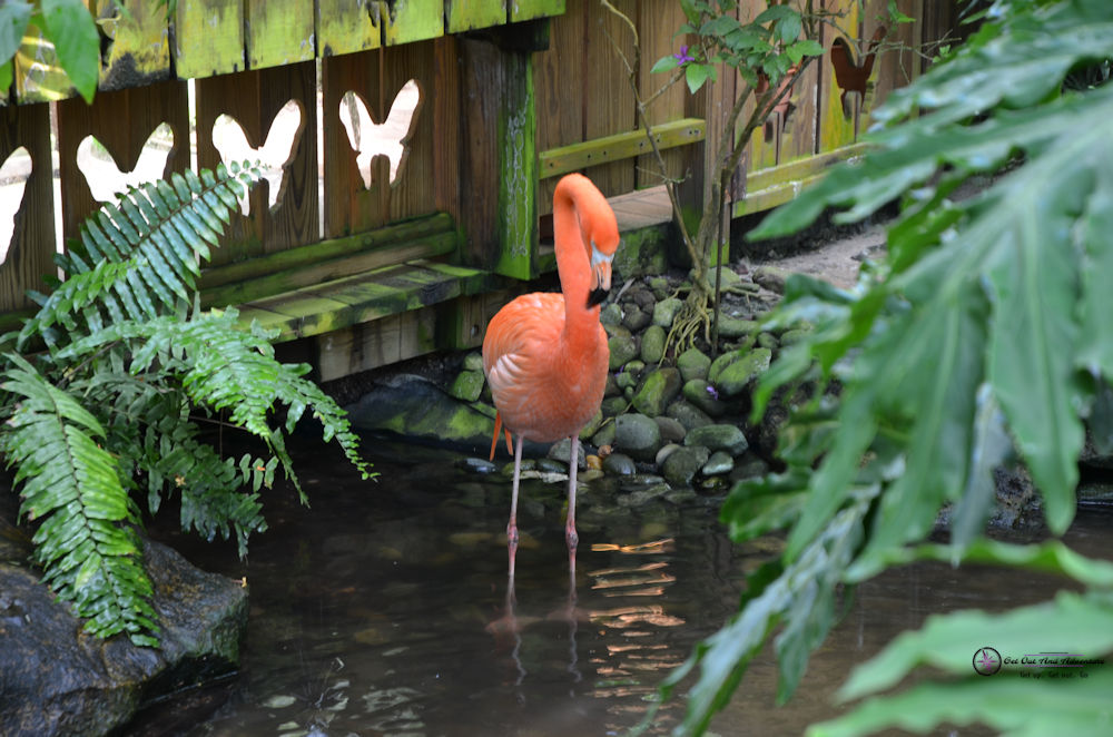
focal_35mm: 93
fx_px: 2869
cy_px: 368
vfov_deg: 14.6
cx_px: 556
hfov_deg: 22.0
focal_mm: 62
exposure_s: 1/20
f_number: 4.5
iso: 100
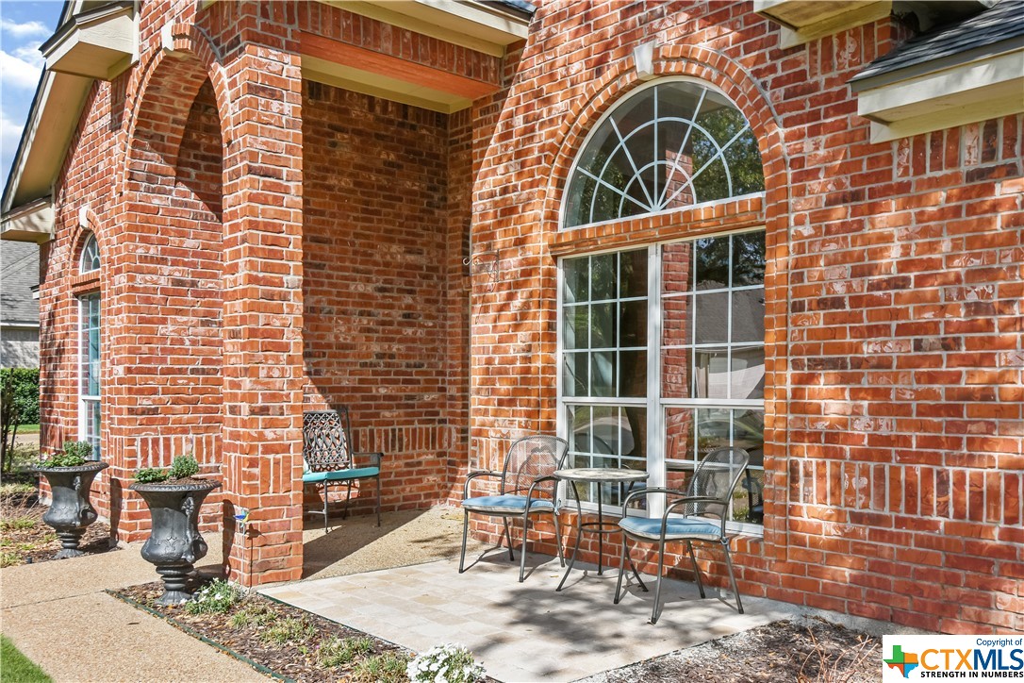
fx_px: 853
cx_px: 512
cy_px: 342
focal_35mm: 30
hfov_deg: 61.9
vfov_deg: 43.6
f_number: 8
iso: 100
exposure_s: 1/160
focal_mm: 20
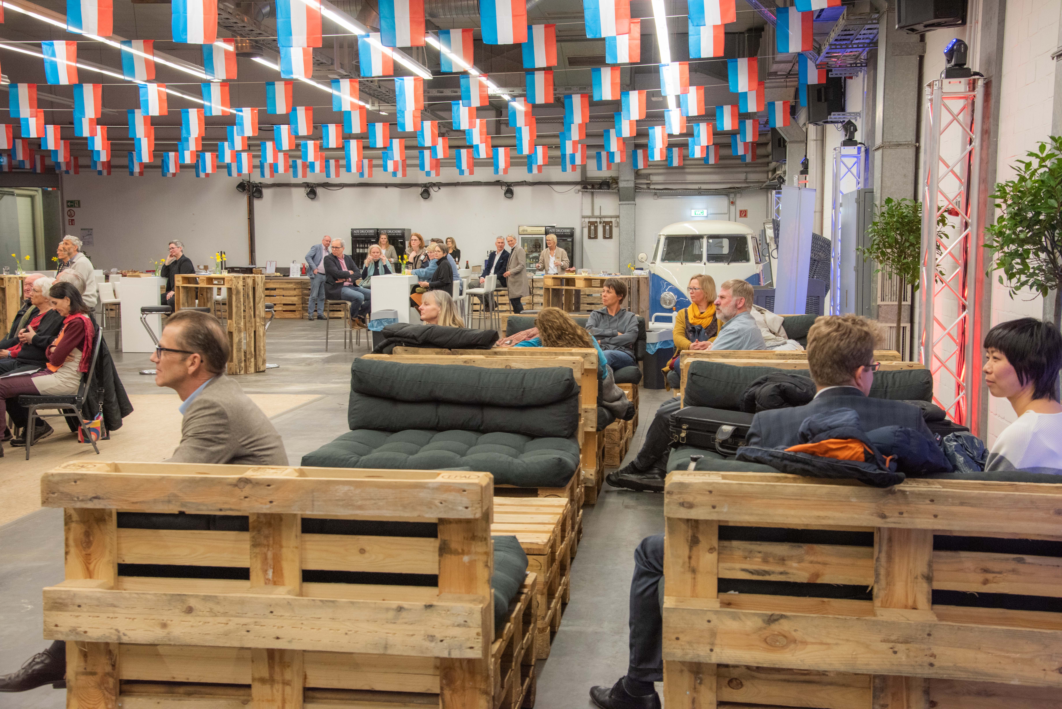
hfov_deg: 48.4
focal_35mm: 40
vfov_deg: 33.4
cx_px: 531
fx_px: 1180
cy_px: 354
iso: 1400
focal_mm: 40
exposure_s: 1/60
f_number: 7.1
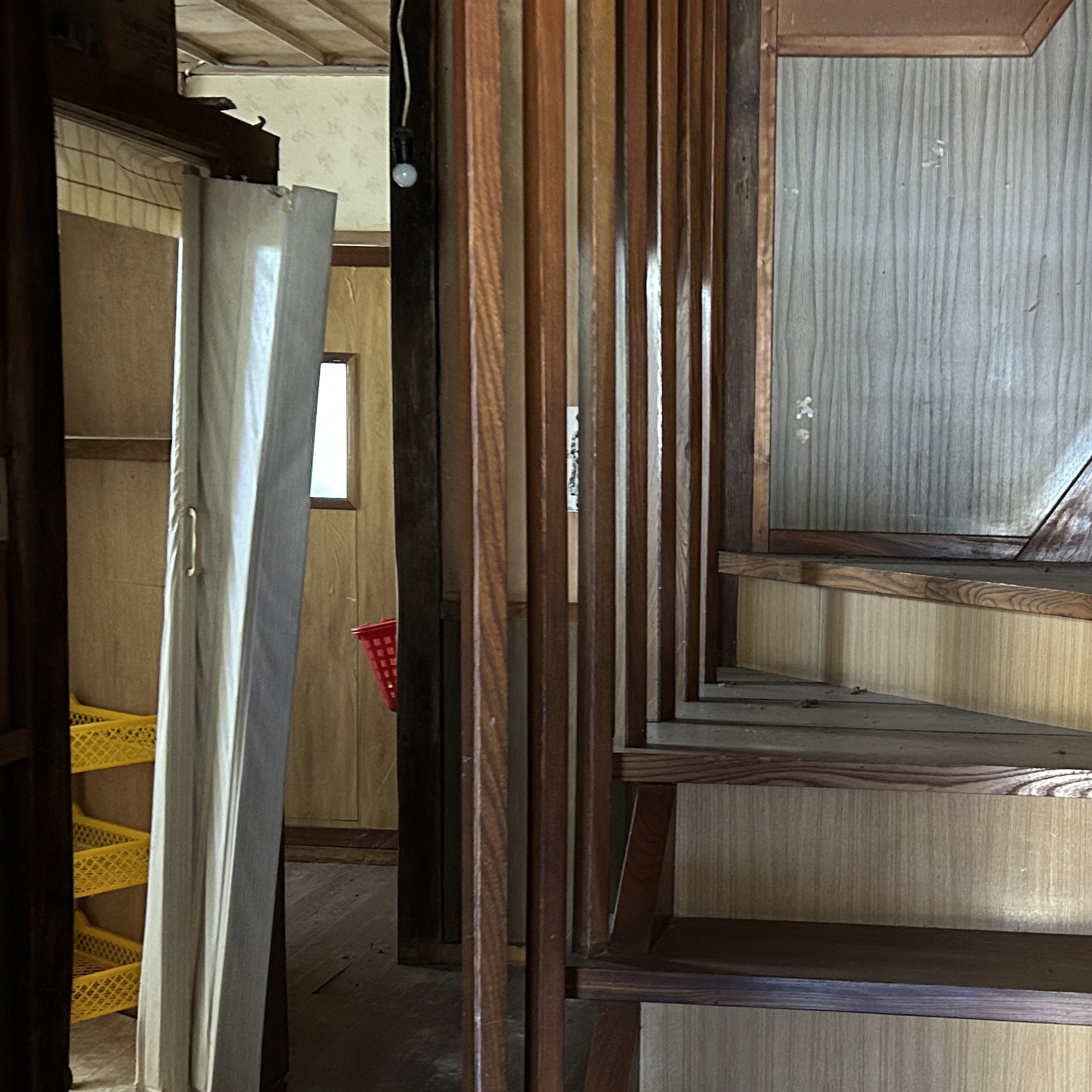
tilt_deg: -5.8
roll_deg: -0.7
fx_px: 1677
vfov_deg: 35.9
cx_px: 819
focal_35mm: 47
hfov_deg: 35.3
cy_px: 658
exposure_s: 1/30
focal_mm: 5.7
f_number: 1.5
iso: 640
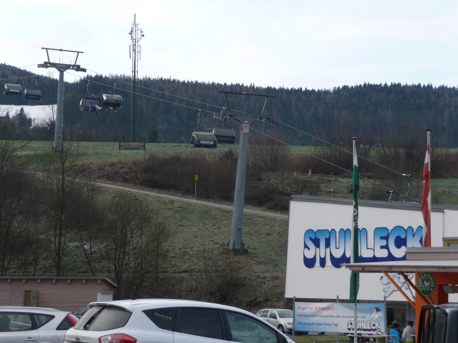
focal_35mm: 89
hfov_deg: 22.0
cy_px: 172
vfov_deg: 16.6
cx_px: 229
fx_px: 1177
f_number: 4.7
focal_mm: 15.2
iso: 100
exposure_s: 1/100
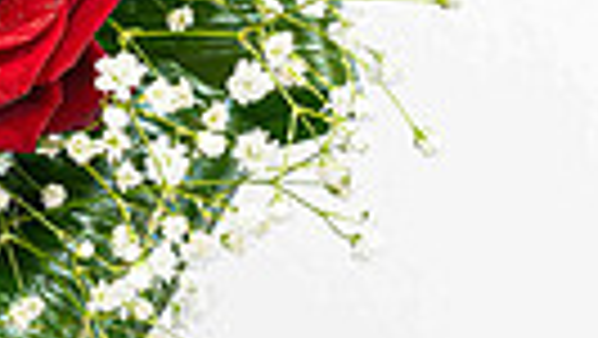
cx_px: -551
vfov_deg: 2.9
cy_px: -111
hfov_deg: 5.1
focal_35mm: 420
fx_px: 6664
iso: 160
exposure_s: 1.3
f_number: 8
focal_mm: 85
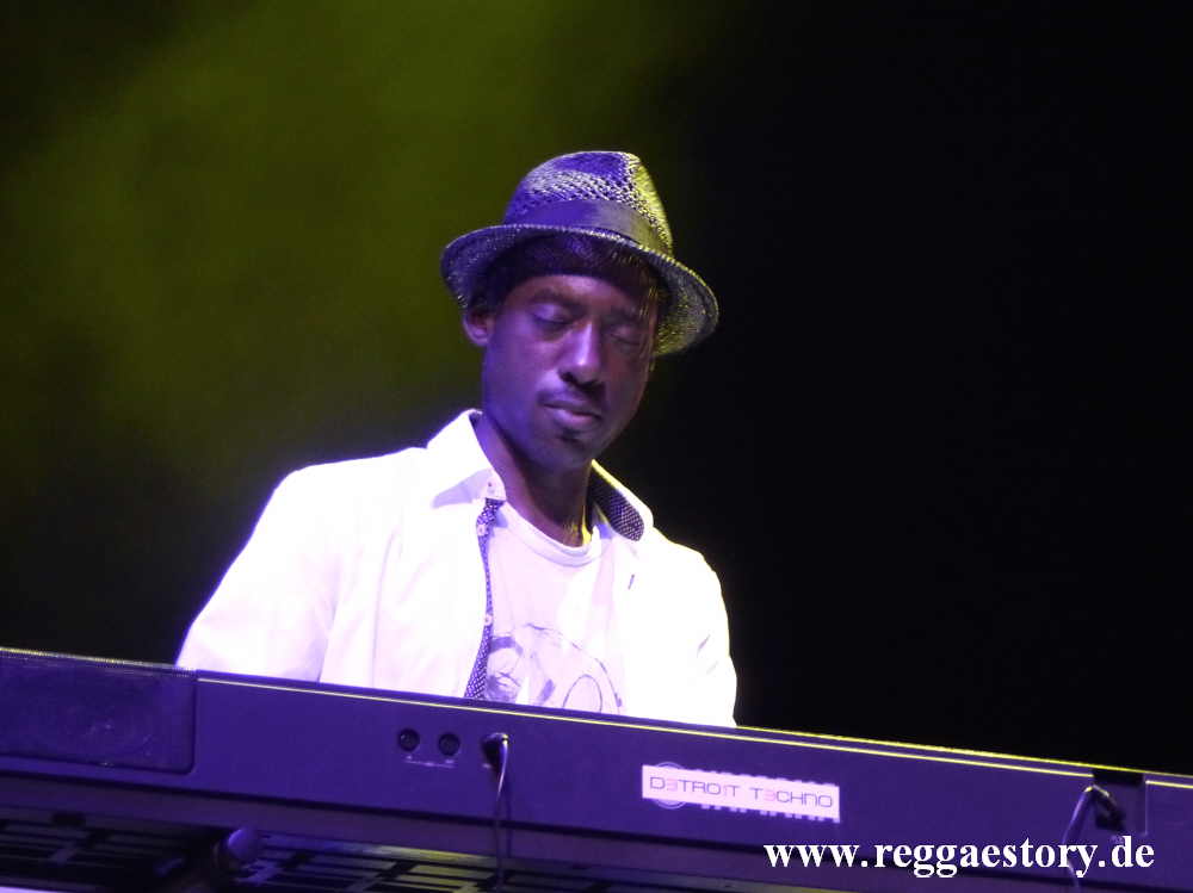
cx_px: 596
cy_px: 446
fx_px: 4581
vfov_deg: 11.1
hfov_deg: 14.8
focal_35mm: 133
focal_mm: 23.9
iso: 400
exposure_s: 1/6
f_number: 2.8
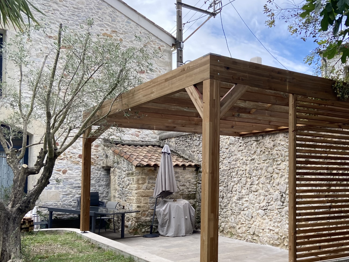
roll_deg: -0.8
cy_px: 145
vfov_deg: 36.8
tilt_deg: +3.5
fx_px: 393
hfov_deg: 47.2
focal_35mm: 39
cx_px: 229
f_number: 1.8
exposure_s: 1/1016
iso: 32
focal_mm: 4.25
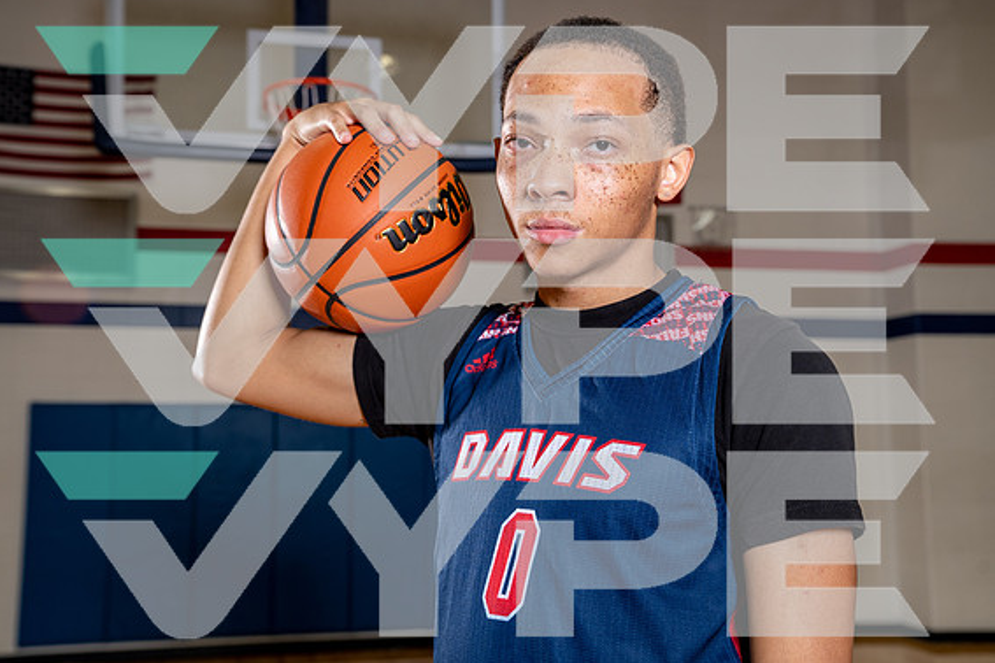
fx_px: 1216
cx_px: 488
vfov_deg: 30.5
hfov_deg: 44.5
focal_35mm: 44
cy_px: 332
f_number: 5.6
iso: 500
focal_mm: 43
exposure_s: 1/250
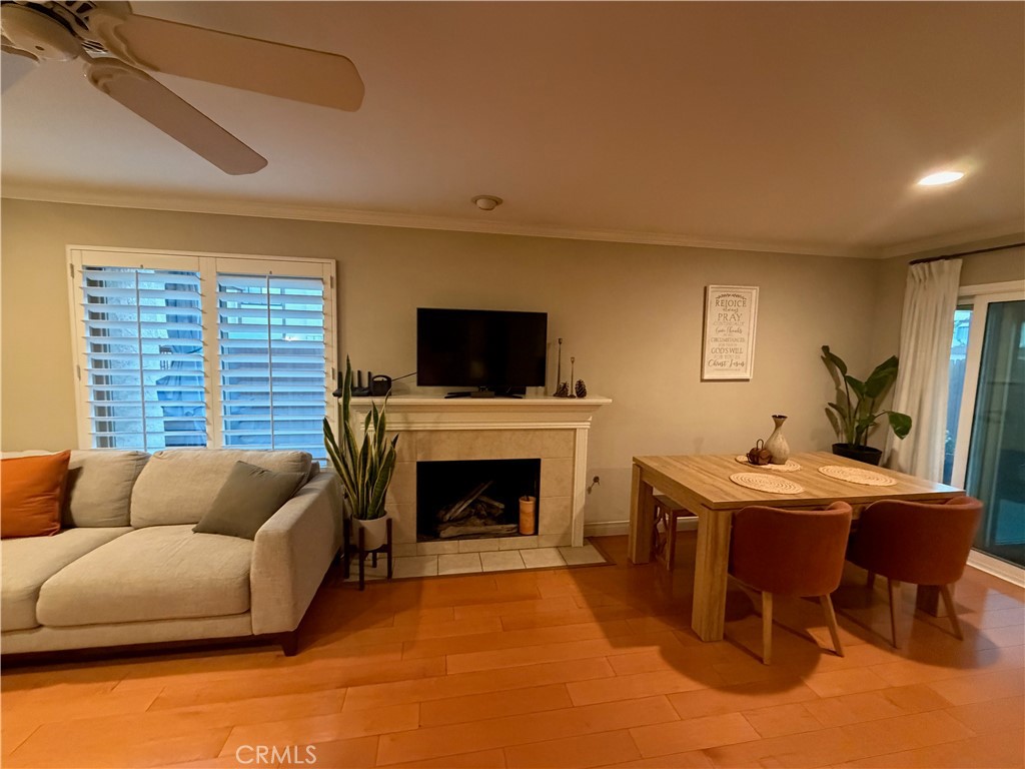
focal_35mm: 14
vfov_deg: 85.7
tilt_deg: -5.6
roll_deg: -0.7
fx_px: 415
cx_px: 512
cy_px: 384
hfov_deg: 102.1
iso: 800
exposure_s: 1/60
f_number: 2.2
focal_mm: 2.22
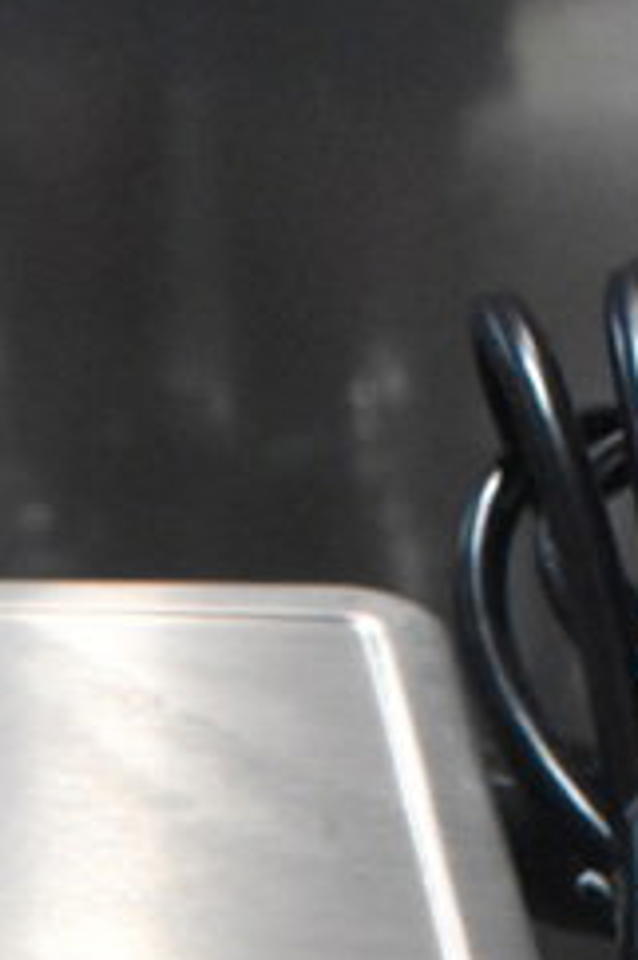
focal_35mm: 142
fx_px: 3777
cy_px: 1652
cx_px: -380
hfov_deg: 9.3
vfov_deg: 13.2
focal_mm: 25
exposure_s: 1/320
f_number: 9
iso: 6400
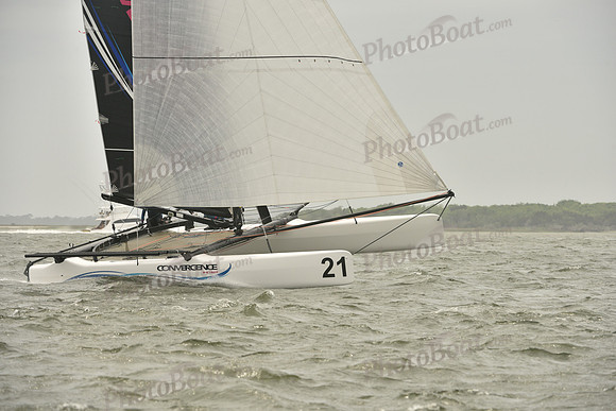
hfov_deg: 7.9
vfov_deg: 5.3
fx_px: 4450
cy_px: 206
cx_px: 308
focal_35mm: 260
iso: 320
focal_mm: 260
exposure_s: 1/1000
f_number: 9
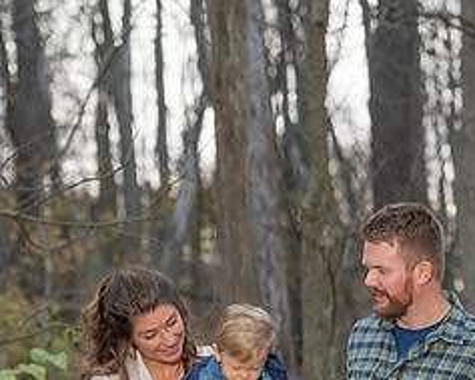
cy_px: 310
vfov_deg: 7.1
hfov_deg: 8.8
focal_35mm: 218
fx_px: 3067
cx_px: 355
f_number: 4
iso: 1250
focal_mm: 92
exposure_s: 1/200
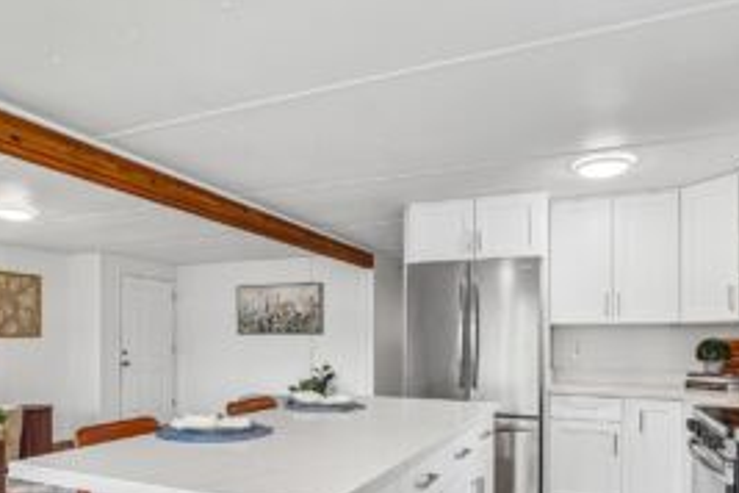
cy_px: 348
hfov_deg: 73.7
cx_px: 354
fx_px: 493
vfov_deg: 51.6
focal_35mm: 24
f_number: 8
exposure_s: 1/50
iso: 1600
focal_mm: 16
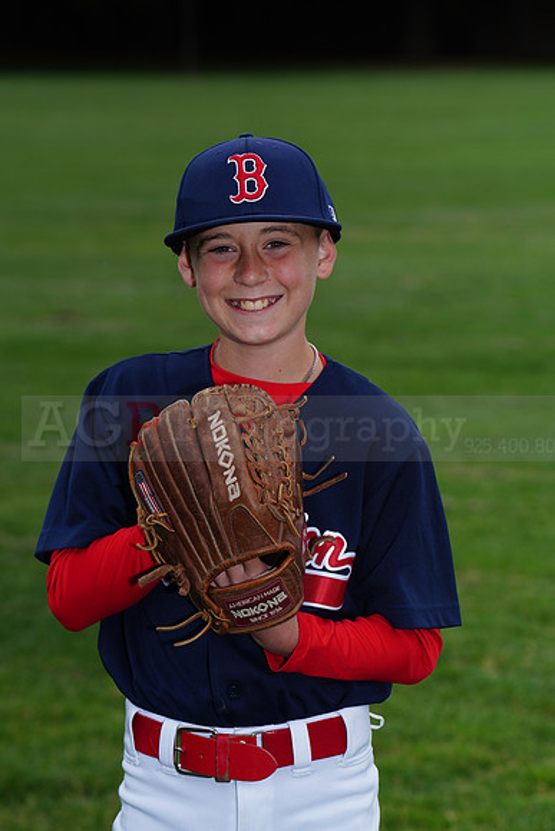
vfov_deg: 10.3
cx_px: 278
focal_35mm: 200
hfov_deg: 6.9
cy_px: 416
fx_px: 4622
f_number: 9
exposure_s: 1/250
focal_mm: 200
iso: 200
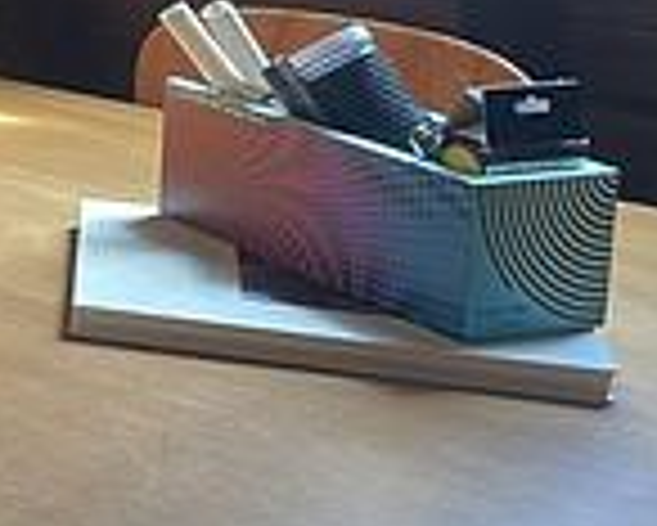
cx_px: -639
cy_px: -133
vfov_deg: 13.8
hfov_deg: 14.7
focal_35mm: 108
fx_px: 2101
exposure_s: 1/60
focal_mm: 4.2
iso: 200
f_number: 1.6
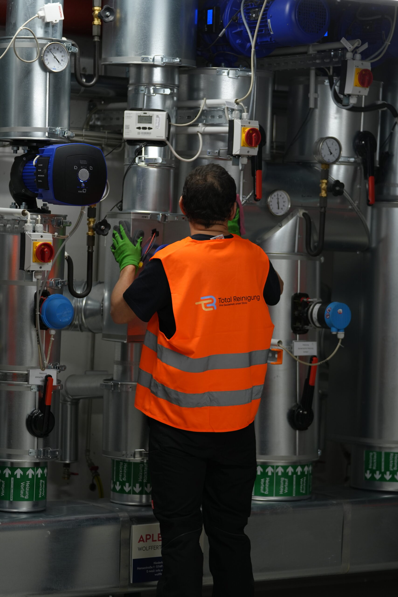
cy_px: 298
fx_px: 1874
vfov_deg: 18.1
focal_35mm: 113
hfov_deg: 12.1
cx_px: 199
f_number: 2.8
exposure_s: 1/160
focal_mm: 113
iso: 640
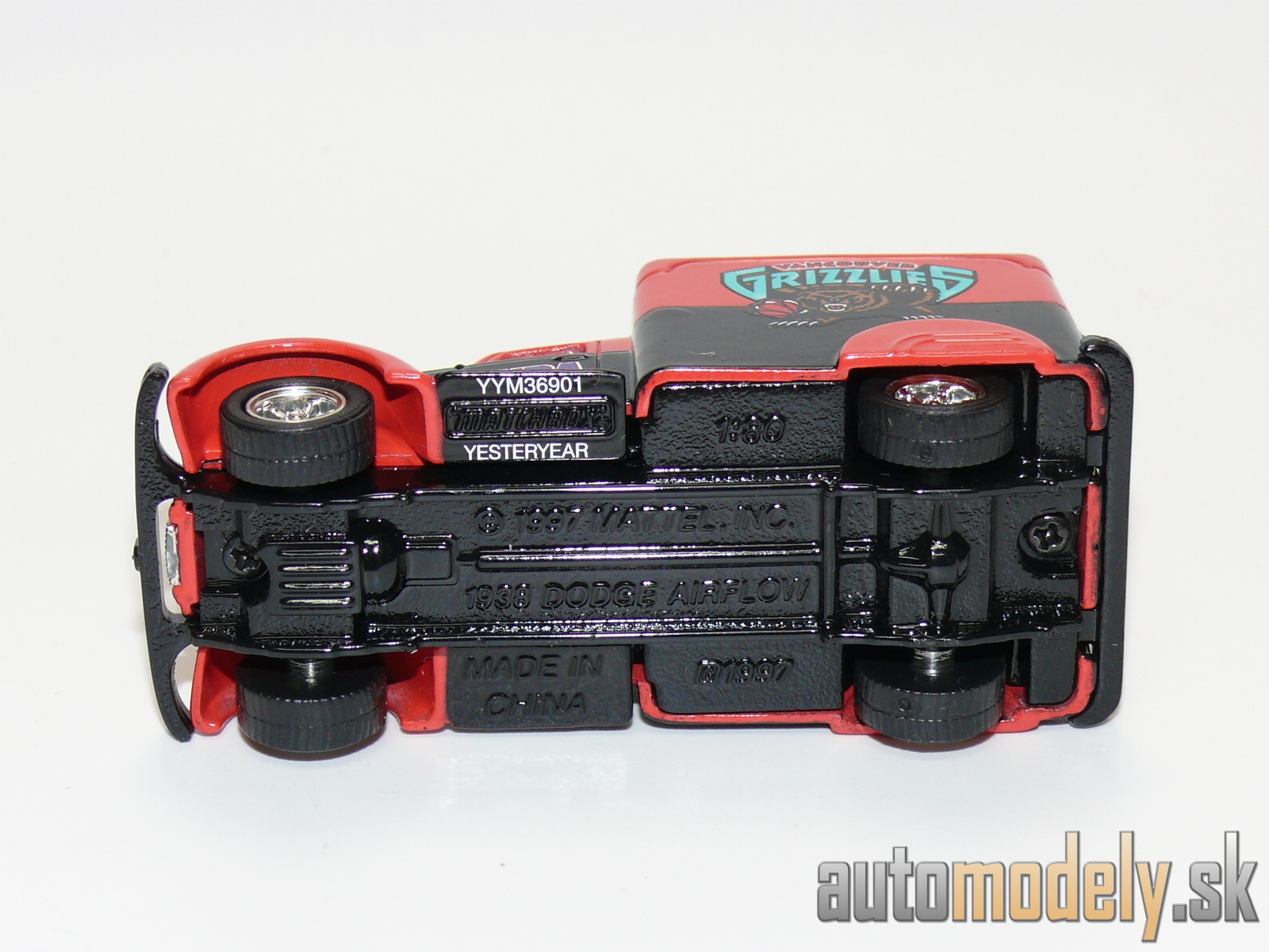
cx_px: 634
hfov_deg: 21.1
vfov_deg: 15.9
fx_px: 3409
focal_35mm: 93
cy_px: 476
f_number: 4
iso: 100
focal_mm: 12.7
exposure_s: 1/30
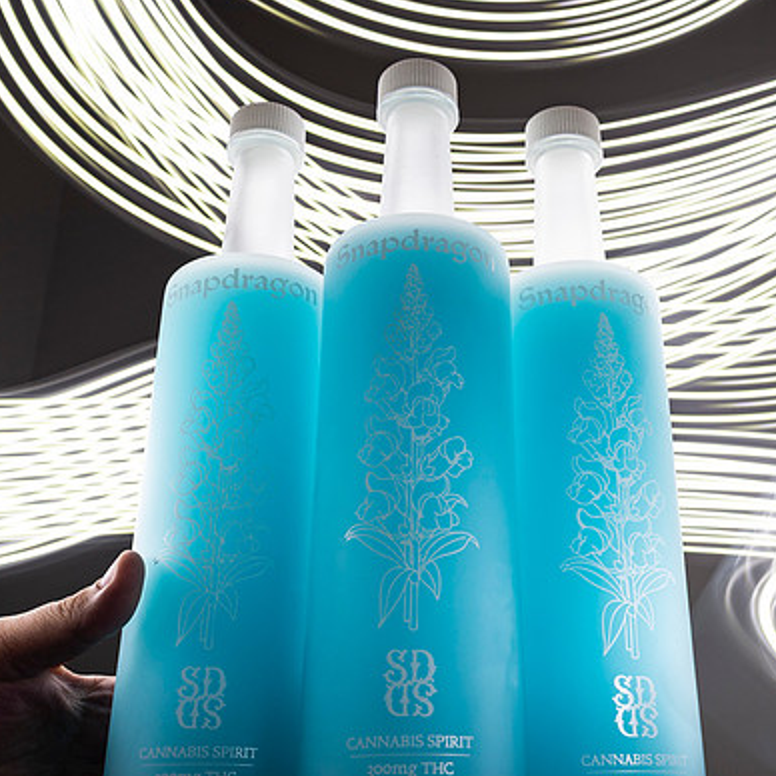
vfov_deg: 40.0
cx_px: 434
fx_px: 1065
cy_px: 378
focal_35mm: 42
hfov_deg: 40.0
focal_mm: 24
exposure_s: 8
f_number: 13
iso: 200
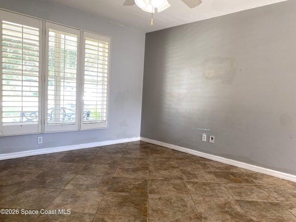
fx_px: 222
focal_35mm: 26
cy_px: 111
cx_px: 148
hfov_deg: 67.3
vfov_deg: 53.1
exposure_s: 1/120
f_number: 1.8
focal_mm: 4.25
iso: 50
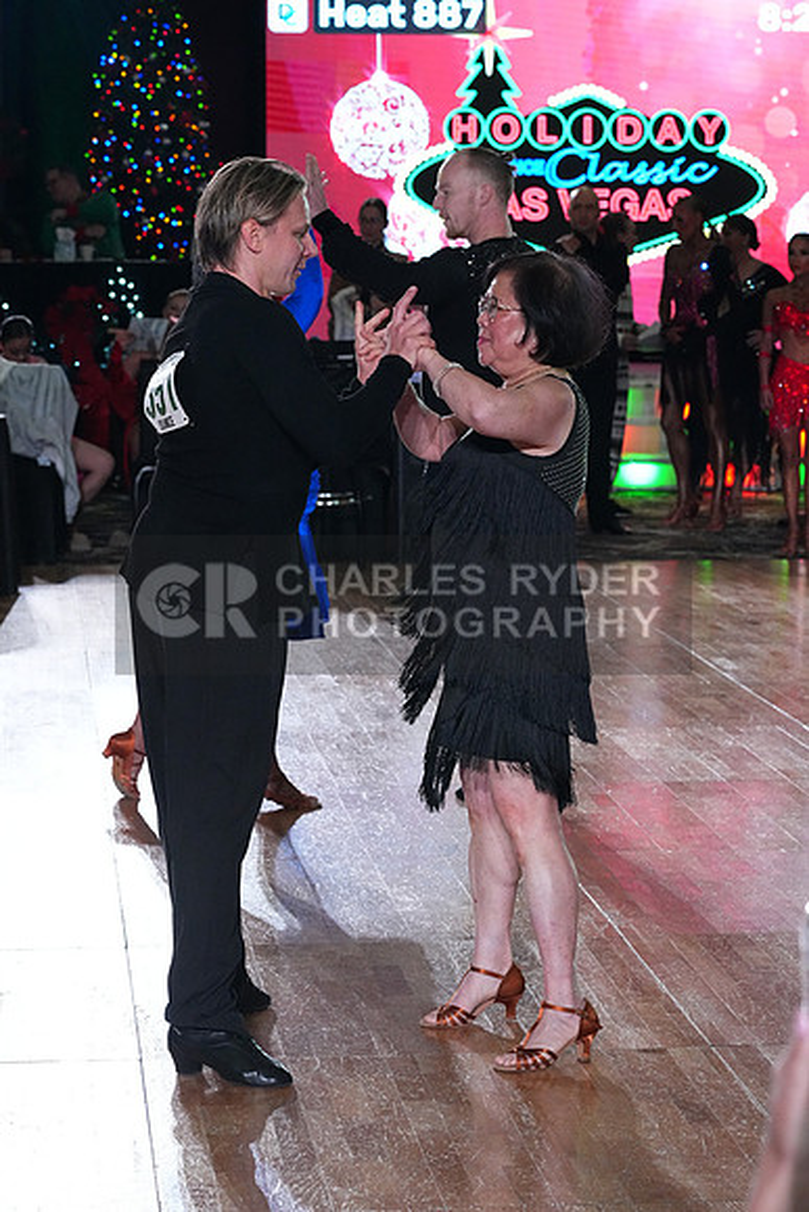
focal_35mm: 100
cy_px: 606
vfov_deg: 20.4
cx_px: 404
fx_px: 3369
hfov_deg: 13.7
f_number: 8
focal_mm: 100
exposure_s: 1/400
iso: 8000
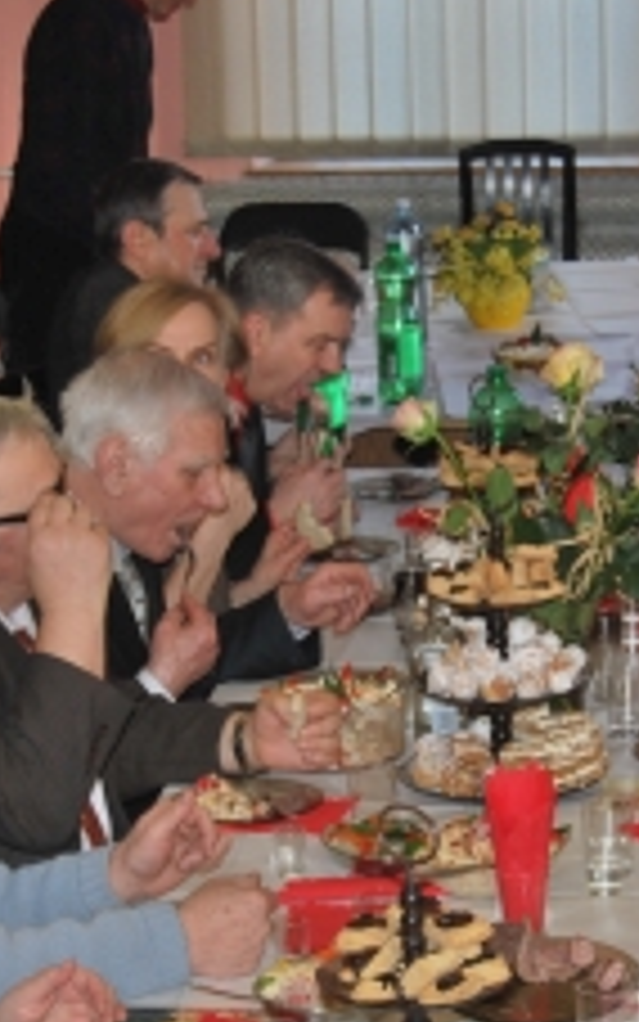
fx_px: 3564
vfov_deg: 16.3
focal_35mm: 128
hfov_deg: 10.2
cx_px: 450
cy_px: 552
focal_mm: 38
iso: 200
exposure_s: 1/60
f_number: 5
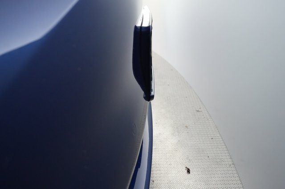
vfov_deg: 46.4
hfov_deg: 65.5
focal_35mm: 28
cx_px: 142
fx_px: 222
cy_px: 94
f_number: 5.6
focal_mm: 28
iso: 6400
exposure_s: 1/100
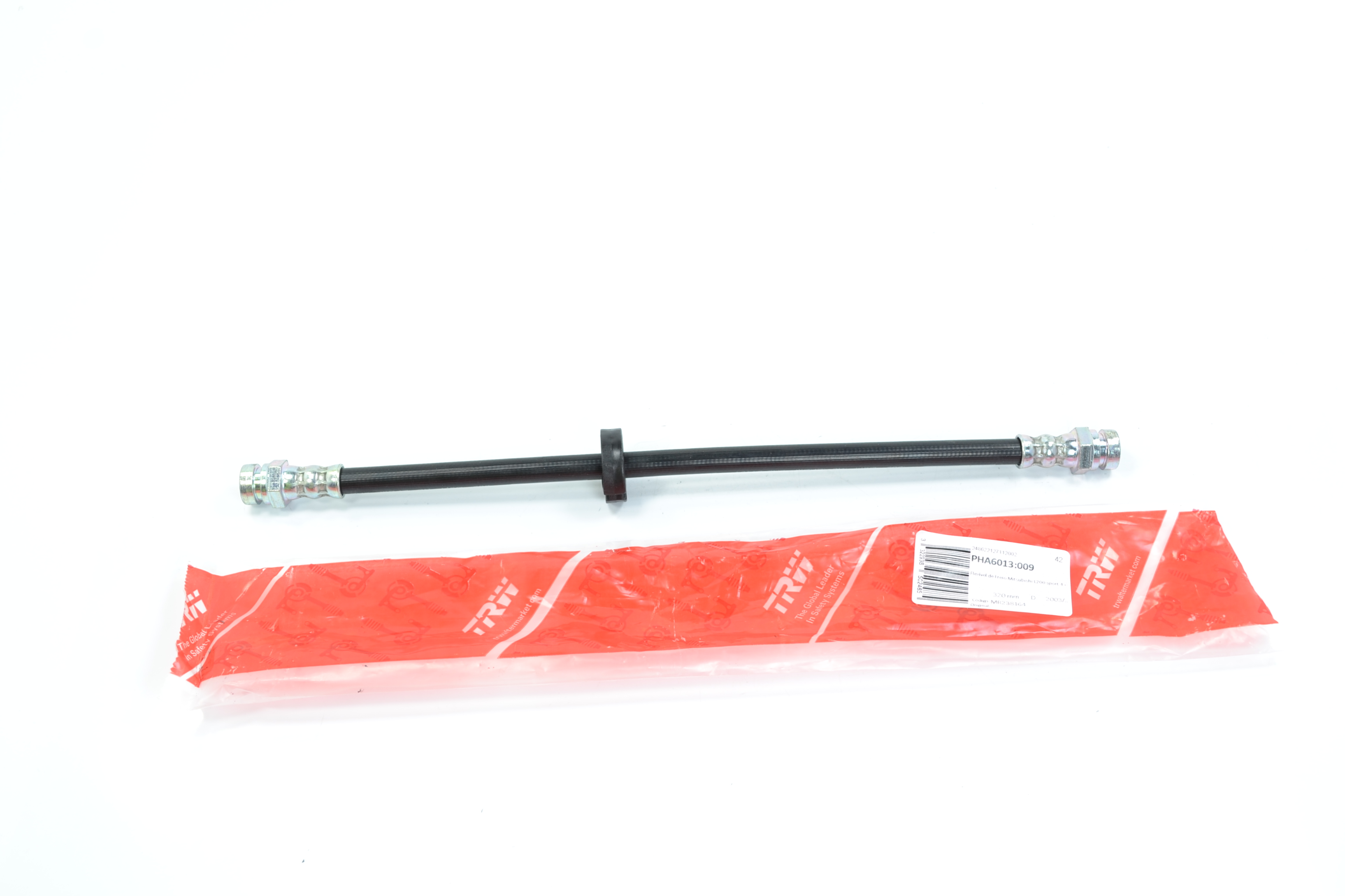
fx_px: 1625
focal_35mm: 44
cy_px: 448
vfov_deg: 30.8
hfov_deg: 45.0
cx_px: 672
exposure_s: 1/25
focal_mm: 29
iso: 100
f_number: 7.1
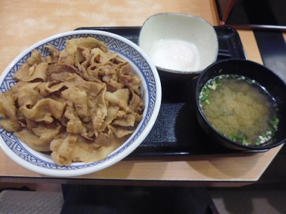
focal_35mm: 24
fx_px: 198
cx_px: 143
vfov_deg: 56.8
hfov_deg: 71.6
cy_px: 107
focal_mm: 4.3
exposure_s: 1/60
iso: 320
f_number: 2.8
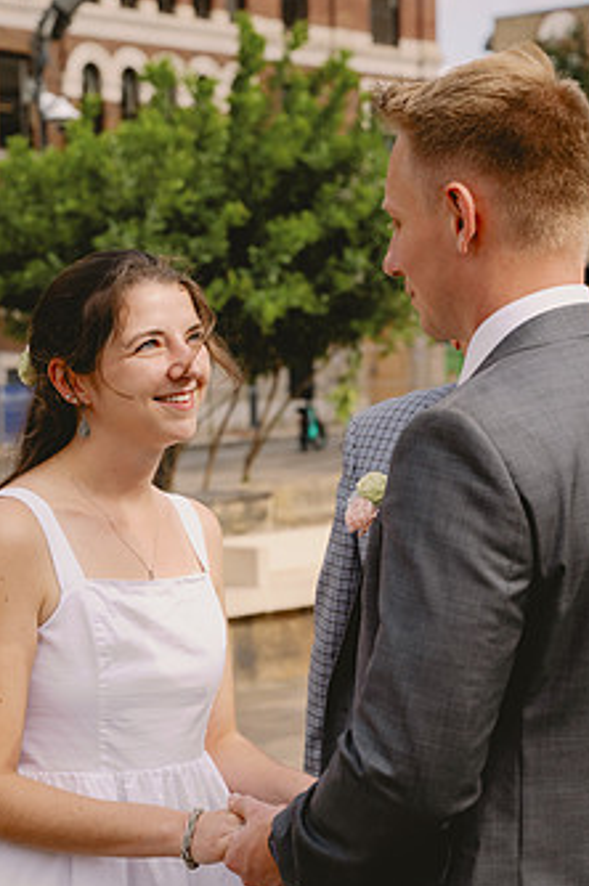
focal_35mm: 85
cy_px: 520
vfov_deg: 23.9
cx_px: 260
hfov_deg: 16.0
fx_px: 2090
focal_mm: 63
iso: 500
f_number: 5.6
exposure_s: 1/1600
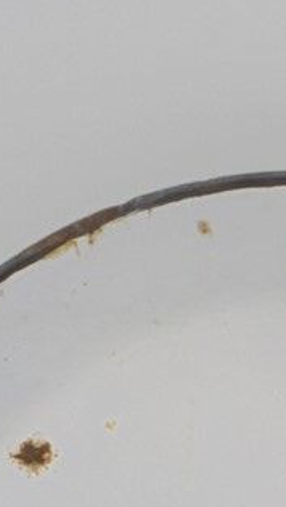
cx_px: 313
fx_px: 1589
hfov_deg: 10.2
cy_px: 648
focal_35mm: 118
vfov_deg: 17.1
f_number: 4.2
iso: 100
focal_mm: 6.9
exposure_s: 1/250
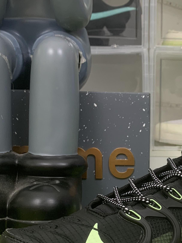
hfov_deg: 22.2
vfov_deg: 29.4
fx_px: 456
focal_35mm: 65
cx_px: 153
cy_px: 180
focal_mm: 4.25
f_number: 1.8
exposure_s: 1/60
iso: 125
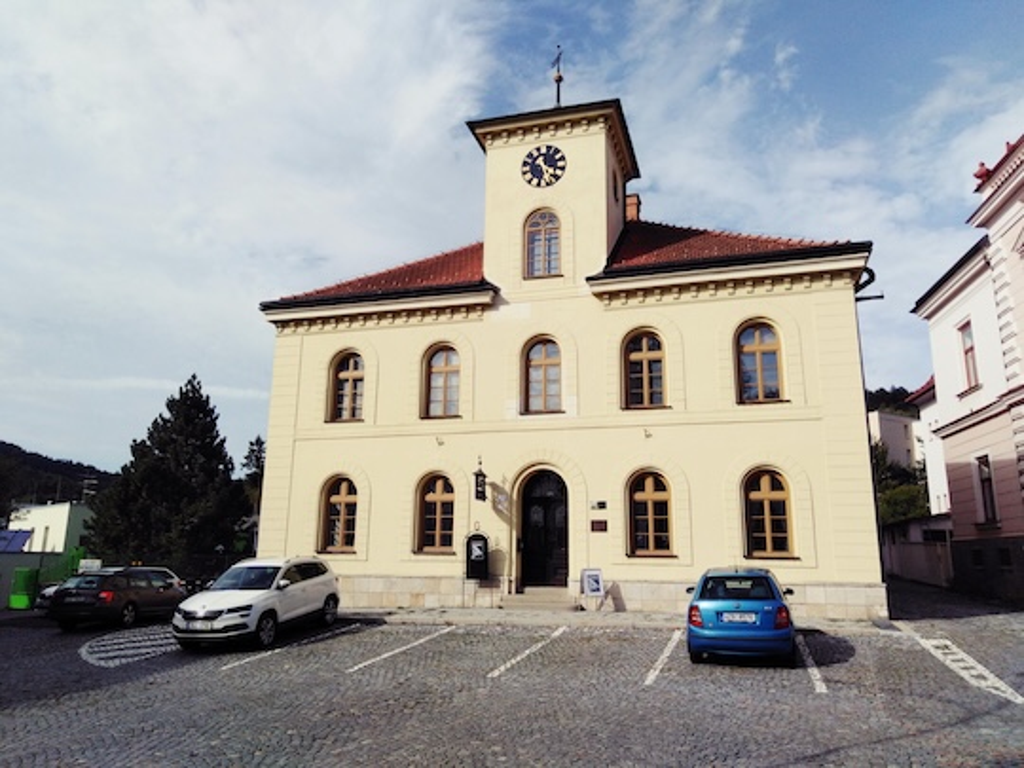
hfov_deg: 67.3
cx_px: 512
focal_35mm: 26
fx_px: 769
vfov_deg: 53.1
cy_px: 384
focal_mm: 3.46
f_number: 2.2
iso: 101
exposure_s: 1/1801
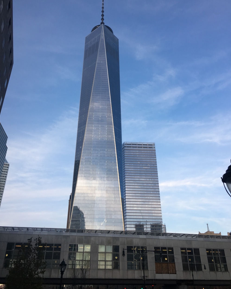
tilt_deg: +32.5
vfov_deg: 57.1
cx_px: 113
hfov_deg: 47.1
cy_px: 132
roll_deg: +2.1
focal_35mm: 31
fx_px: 265
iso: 25
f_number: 2.2
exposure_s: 1/187
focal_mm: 4.15
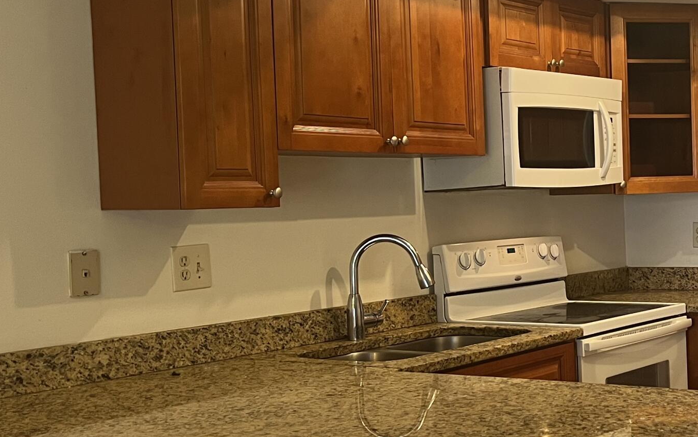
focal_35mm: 61
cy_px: 272
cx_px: 646
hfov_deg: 31.7
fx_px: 1160
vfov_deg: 21.3
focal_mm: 5.7
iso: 200
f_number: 1.5
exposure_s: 1/60
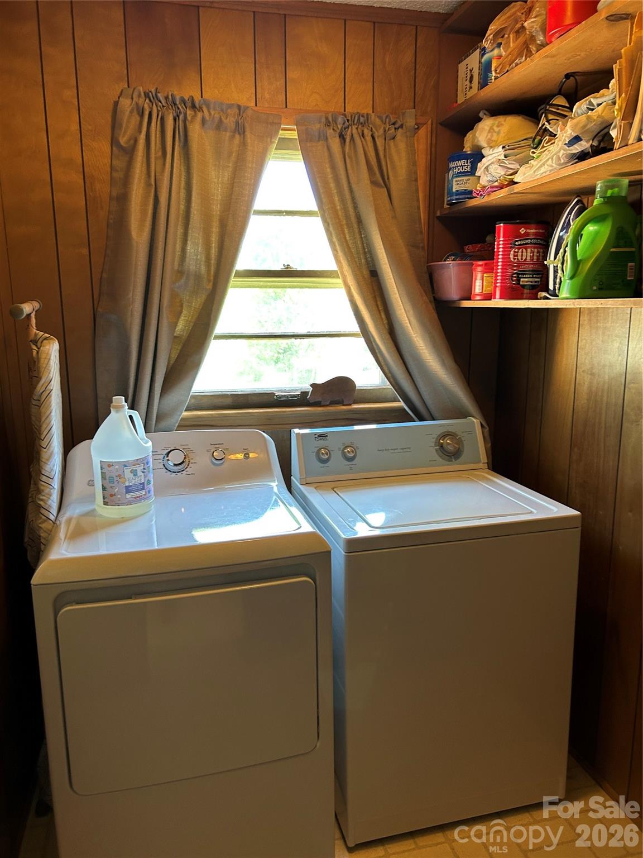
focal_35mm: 26
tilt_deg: -14.0
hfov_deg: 53.1
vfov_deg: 67.3
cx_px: 322
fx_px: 644
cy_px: 429
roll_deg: -0.7
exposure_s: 1/60
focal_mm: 5.7
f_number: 1.5
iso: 125
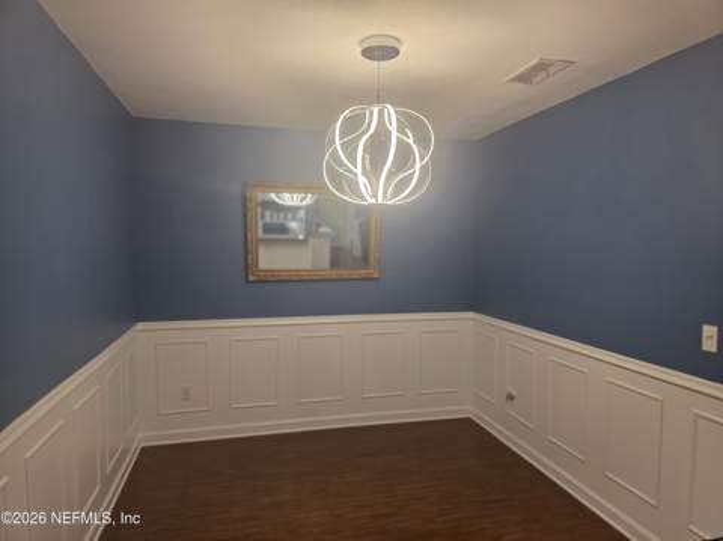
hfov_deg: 74.0
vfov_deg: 58.8
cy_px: 270
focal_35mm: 23
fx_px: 480
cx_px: 362
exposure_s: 1/120
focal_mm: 6.3
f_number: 1.7
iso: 200
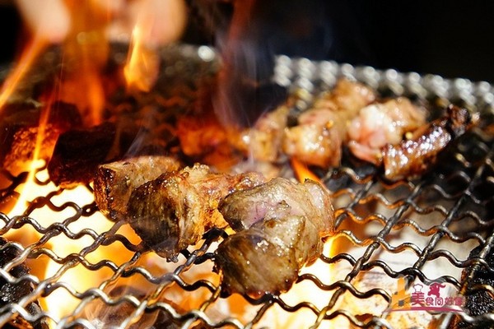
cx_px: 247
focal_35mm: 82
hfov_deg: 24.6
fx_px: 1132
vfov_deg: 16.6
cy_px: 164
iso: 3200
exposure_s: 1/100
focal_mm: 55
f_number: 5.6
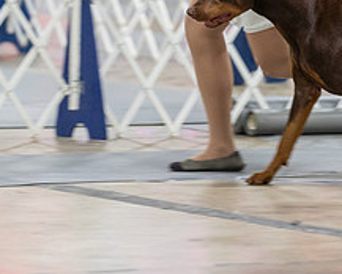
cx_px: 243
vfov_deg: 3.8
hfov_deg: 4.8
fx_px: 4083
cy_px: -55
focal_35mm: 403
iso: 2000
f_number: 2.8
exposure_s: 1/160
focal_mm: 138
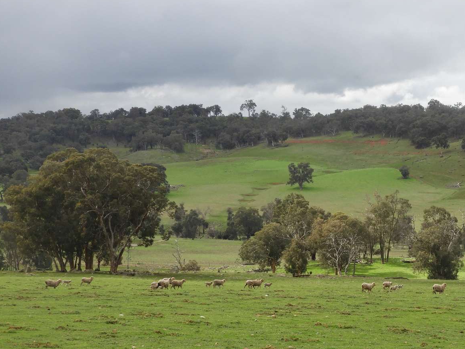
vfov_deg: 14.9
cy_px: 258
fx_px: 1330
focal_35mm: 99
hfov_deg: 19.6
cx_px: 368
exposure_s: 1/400
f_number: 4.2
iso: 100
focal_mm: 10.7
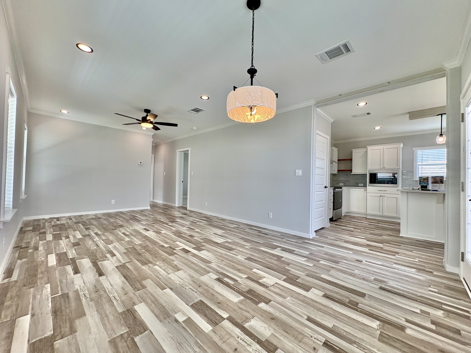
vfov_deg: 85.7
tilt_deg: +1.3
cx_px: 236
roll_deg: -0.8
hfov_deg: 102.1
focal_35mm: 14
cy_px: 176
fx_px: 190
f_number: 2.2
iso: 64
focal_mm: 2.22
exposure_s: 1/137
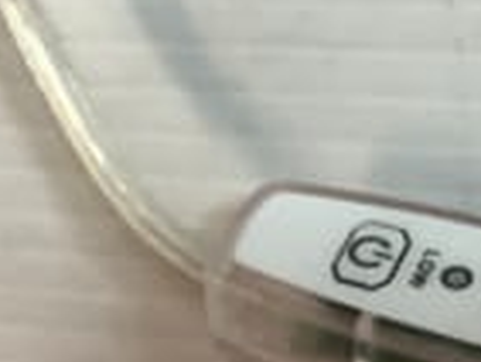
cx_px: 515
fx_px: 1530
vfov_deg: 13.5
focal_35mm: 110
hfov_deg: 17.3
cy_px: 159
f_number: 2.4
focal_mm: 3.3
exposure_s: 1/50
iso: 160
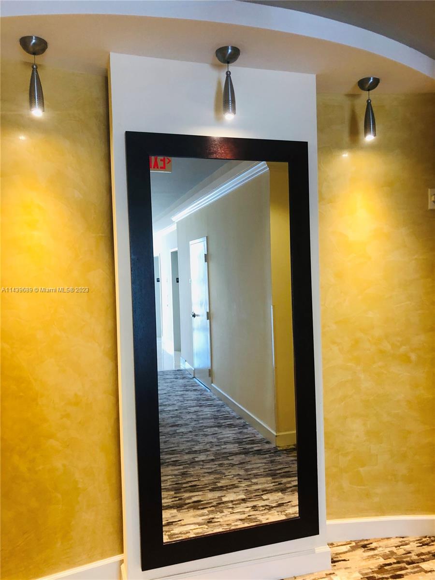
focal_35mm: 28
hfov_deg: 49.7
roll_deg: +1.7
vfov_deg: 63.4
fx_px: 469
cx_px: 218
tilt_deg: +2.2
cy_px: 290
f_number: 1.8
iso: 32
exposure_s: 1/20
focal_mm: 4
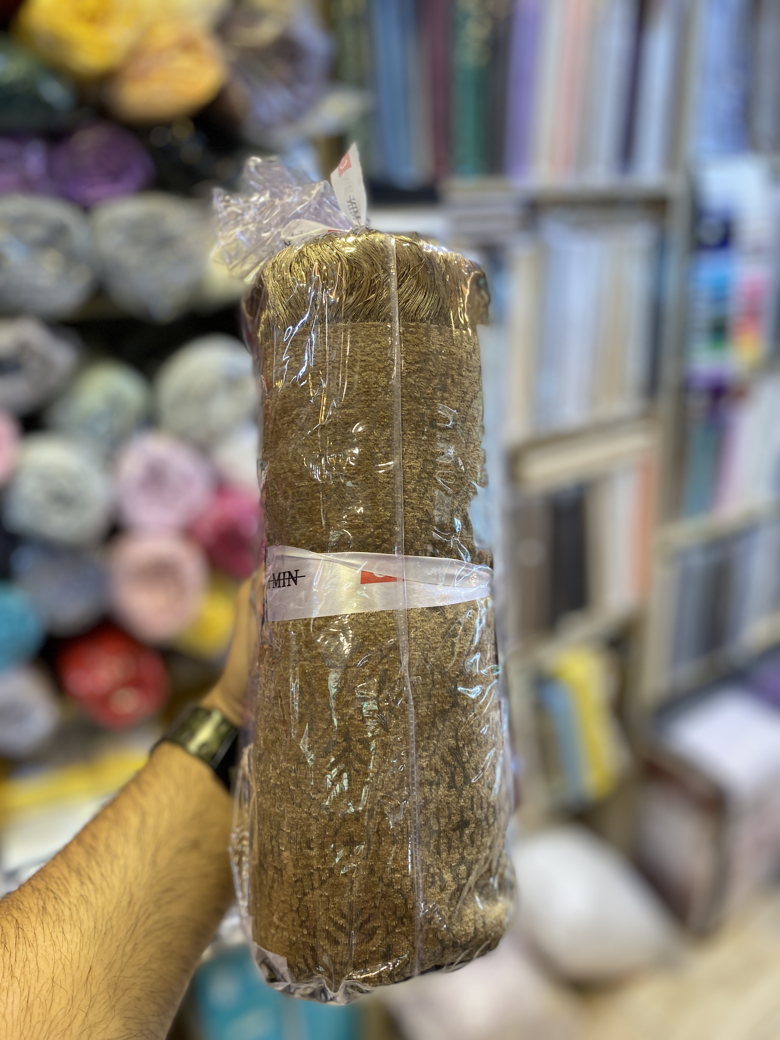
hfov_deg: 53.1
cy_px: 520
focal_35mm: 26
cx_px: 390
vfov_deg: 67.3
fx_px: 781
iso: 80
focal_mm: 4.25
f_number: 1.8
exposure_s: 1/100
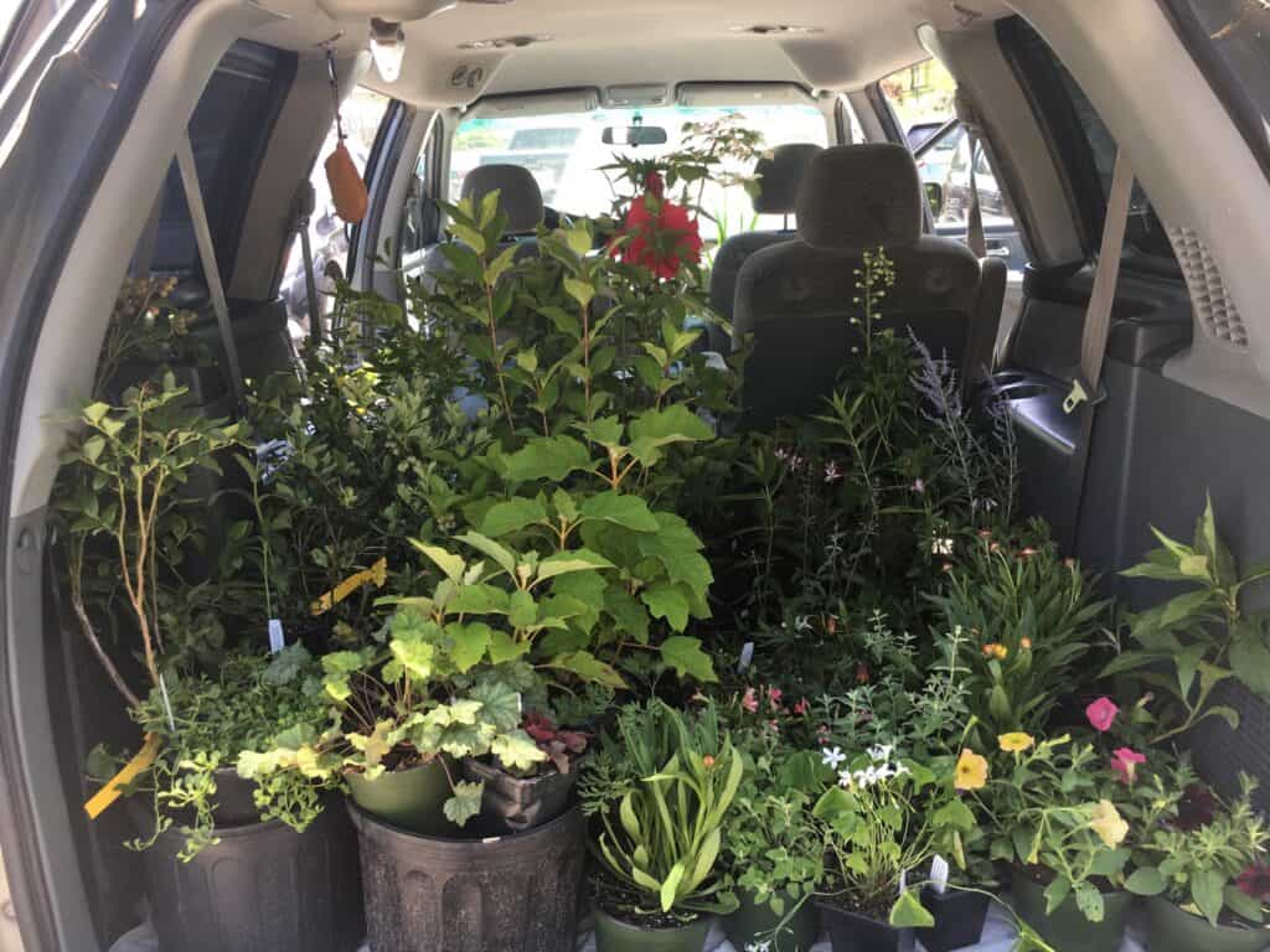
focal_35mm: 29
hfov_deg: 61.7
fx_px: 1064
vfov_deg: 48.2
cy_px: 476
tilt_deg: -17.4
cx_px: 635
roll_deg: +1.4
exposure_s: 1/120
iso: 32
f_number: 2.2
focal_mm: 4.15
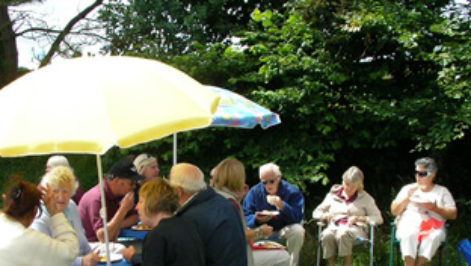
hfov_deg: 39.1
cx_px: 216
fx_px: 662
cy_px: 179
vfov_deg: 22.6
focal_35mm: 53
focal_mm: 5.8
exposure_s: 1/362
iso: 71
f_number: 4.5
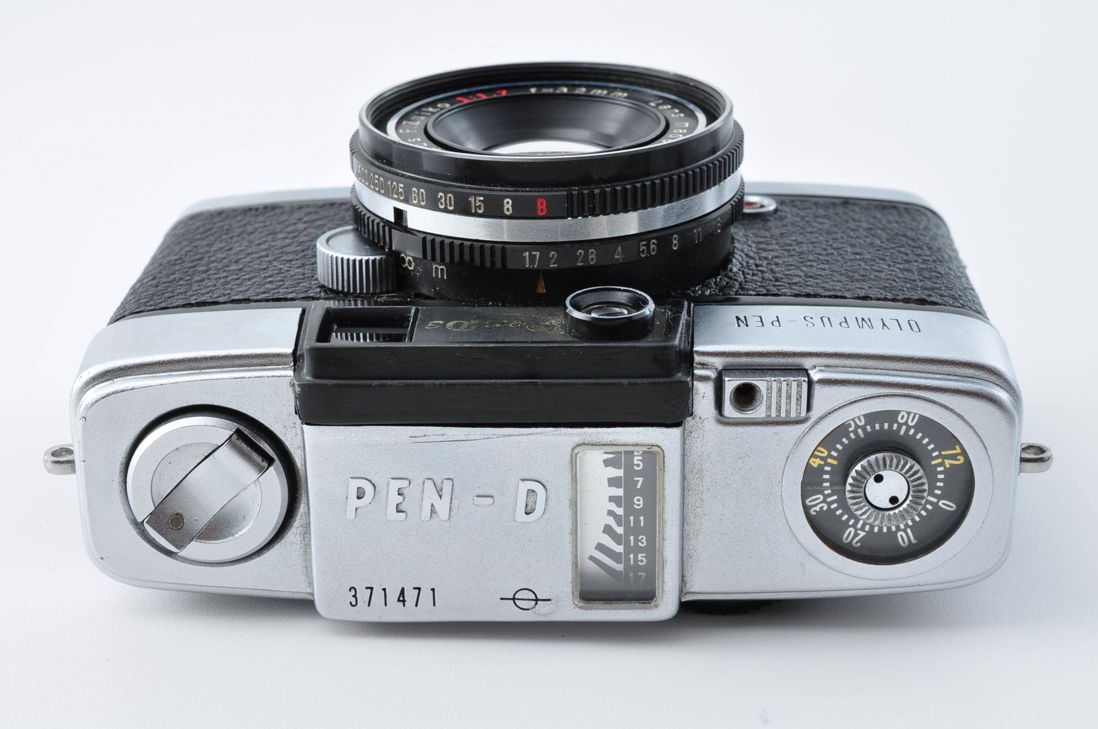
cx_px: 549
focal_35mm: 60
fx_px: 1828
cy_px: 364
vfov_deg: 22.6
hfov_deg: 33.4
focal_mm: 40
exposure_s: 1/200
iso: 200
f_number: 16
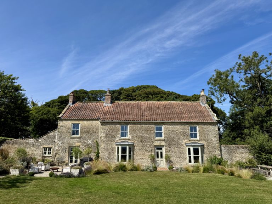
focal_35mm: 24
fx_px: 189
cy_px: 102
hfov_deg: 71.6
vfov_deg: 56.8
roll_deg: -0.1
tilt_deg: +12.5
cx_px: 136
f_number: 1.78
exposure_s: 1/4950
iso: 80
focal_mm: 6.76
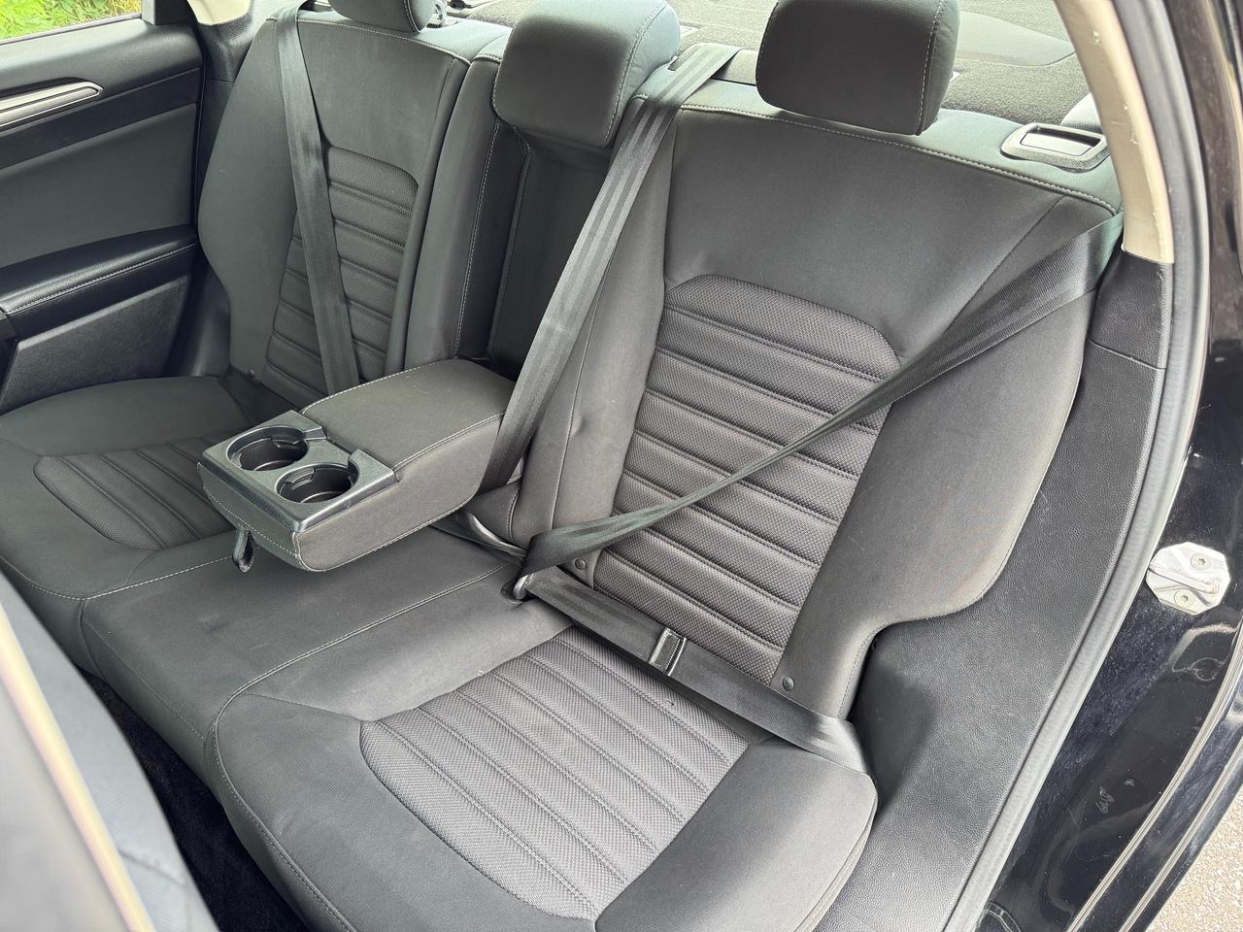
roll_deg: -0.4
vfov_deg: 56.8
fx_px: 862
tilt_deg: -35.6
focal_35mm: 24
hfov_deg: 71.6
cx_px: 622
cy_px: 466
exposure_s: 1/121
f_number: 1.78
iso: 200
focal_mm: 6.76
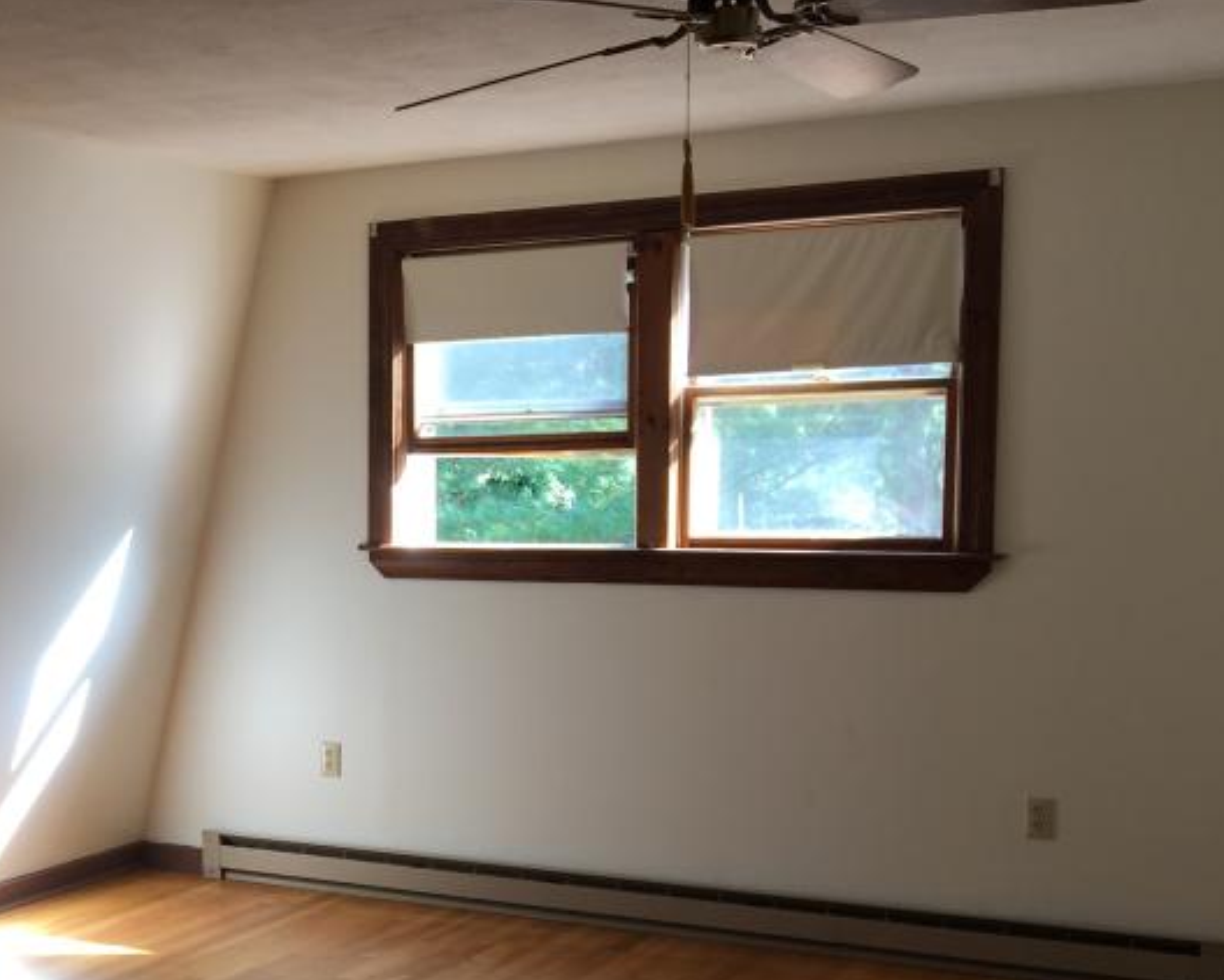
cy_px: 697
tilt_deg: -6.1
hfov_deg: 32.4
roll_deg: -0.1
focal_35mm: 55
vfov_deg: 27.4
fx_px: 1993
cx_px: 123
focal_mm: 4.15
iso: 32
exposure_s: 1/50
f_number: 2.2
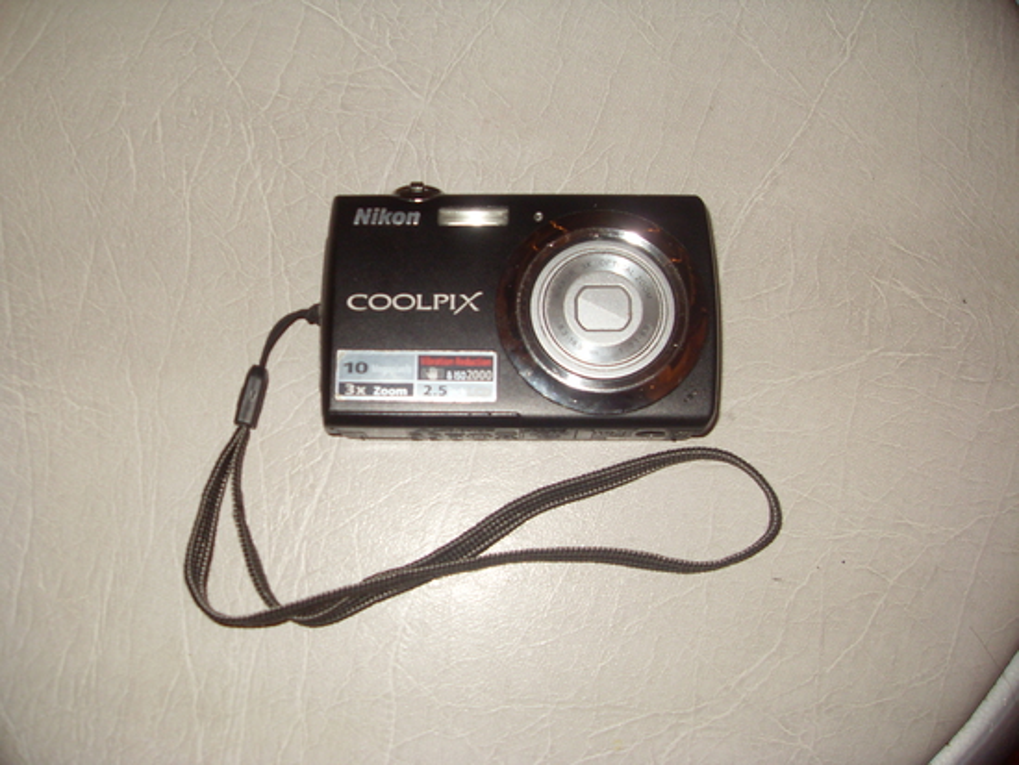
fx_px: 1031
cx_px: 510
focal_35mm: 35
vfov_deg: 40.7
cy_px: 382
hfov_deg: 52.6
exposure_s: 1/45
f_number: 2.8
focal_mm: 6.3
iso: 100
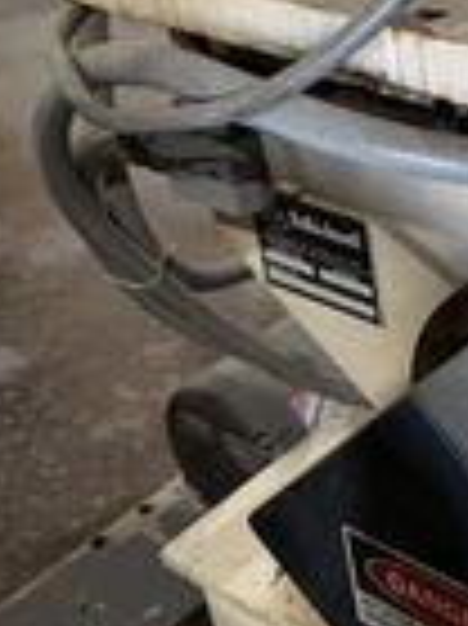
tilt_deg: -31.5
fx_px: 1246
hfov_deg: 19.6
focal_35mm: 69
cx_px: 612
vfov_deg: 28.2
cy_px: 270
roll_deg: +4.5
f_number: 1.78
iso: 125
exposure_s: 1/60
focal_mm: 6.76
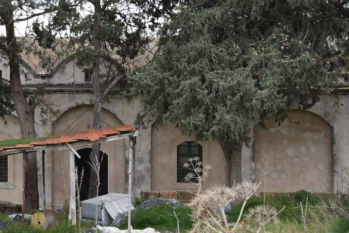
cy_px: 79
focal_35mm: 90
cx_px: 124
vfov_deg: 15.2
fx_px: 873
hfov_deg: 22.5
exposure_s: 1/250
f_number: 5.6
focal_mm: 36
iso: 200
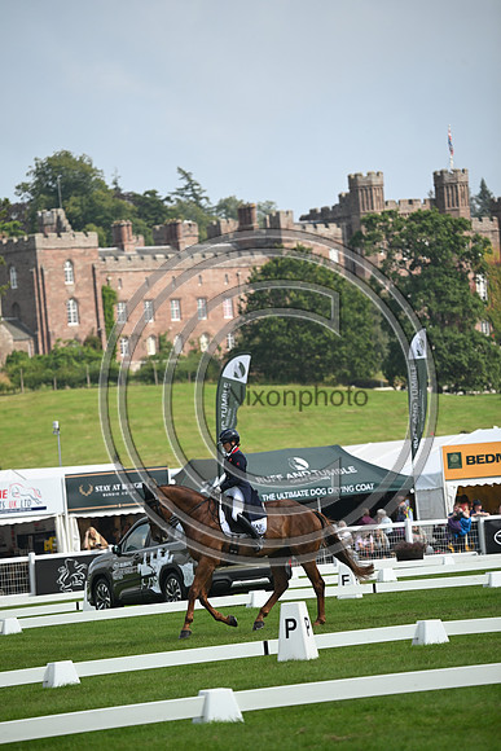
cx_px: 250
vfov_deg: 9.4
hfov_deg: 6.2
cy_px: 376
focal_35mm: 220
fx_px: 4589
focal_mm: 220
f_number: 5
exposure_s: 1/1250
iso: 280
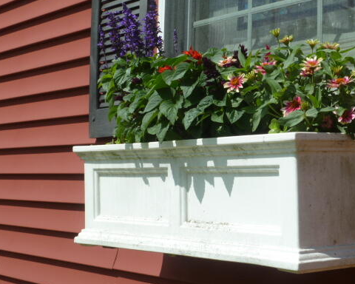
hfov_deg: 23.2
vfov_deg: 18.7
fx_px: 862
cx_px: 221
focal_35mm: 82
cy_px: 121
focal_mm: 10.3
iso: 80
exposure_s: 1/500
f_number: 5.6
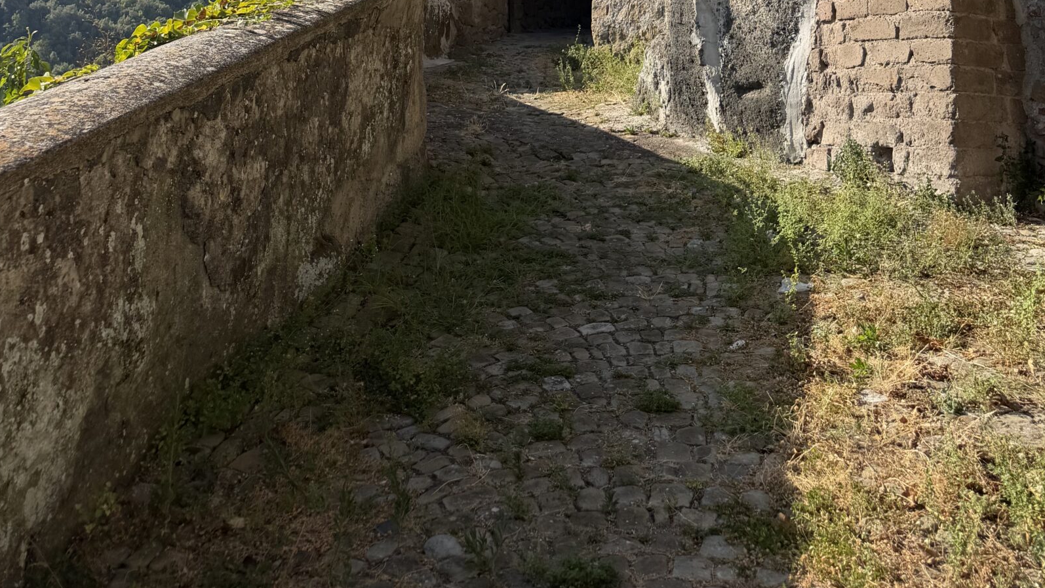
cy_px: -229
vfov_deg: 23.9
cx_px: 591
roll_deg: -0.1
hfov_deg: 48.2
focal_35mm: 42
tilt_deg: +15.6
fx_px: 1164
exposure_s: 1/3145
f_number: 1.78
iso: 80
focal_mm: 6.76
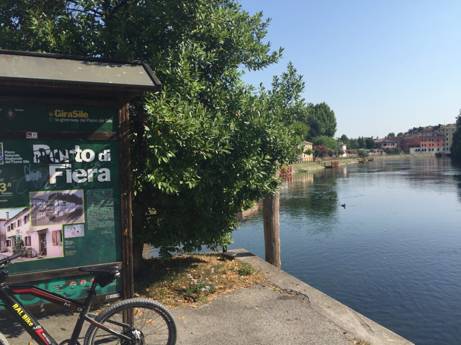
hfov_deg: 61.7
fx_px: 386
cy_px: 172
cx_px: 230
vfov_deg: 48.2
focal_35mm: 29
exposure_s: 1/1721
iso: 32
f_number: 2.2
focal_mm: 4.15
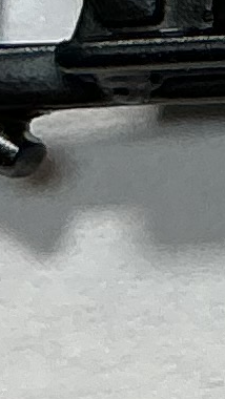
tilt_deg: -66.7
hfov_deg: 3.2
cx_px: 1406
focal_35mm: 335
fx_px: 3550
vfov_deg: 6.3
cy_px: -368
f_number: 1.8
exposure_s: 1/142
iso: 20
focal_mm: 3
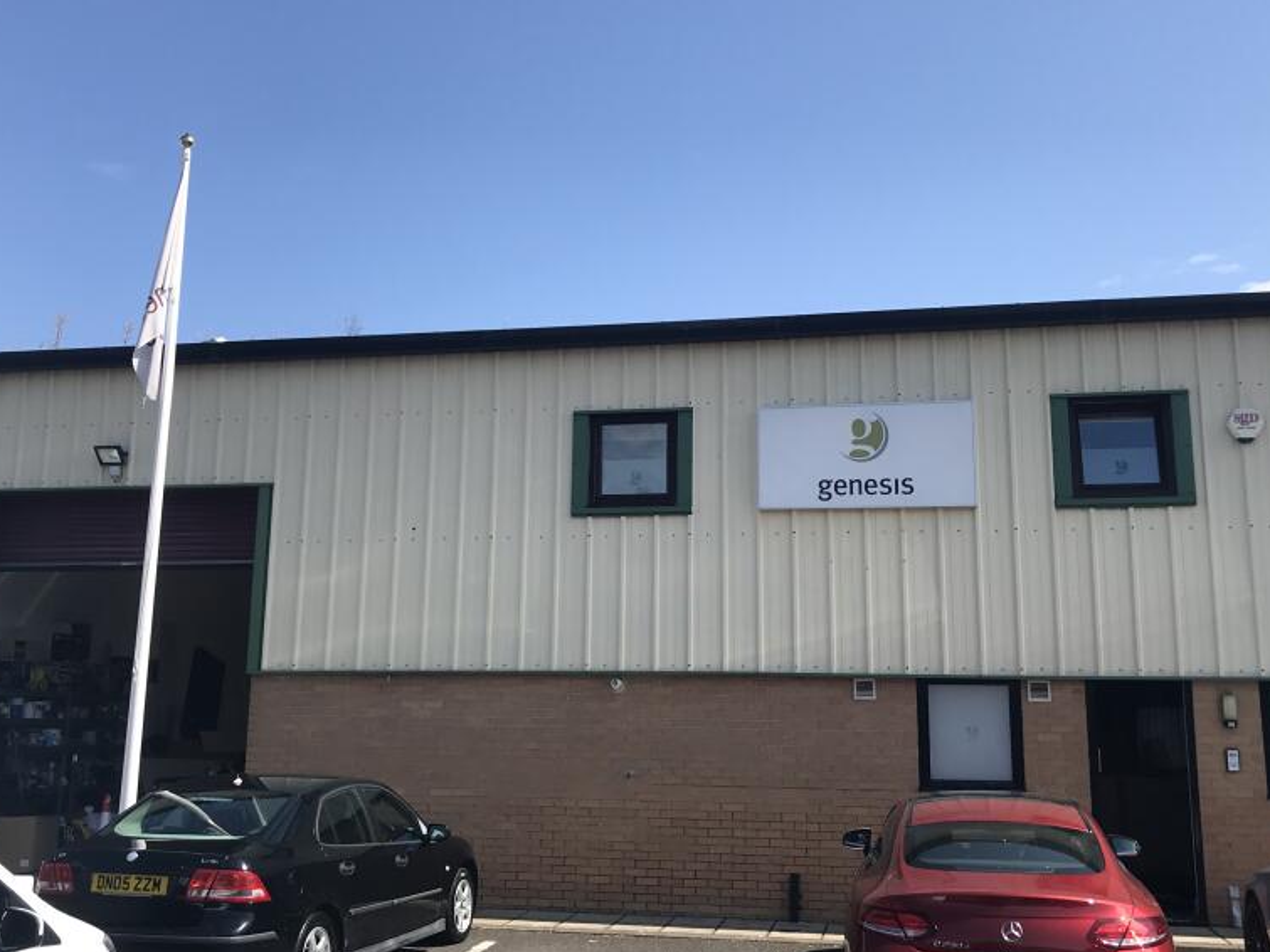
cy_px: 449
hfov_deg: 49.0
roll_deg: -1.1
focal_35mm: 38
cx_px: 621
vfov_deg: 37.7
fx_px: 1394
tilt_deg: +11.5
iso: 20
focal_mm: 3.99
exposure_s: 1/2037
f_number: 1.8
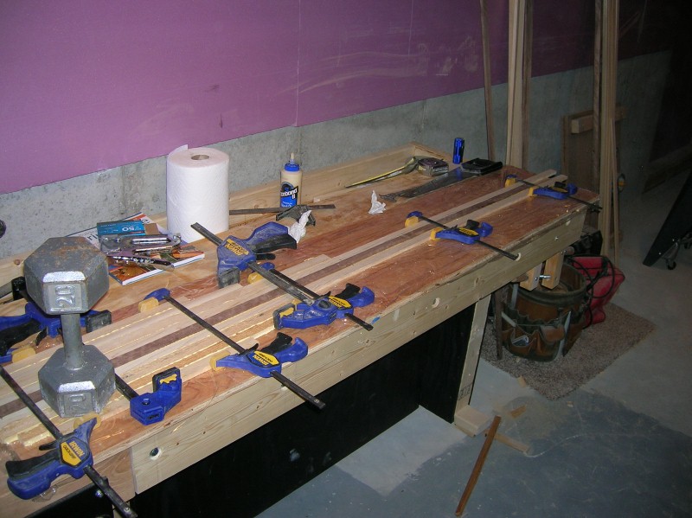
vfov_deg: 41.8
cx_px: 346
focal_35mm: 34
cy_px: 259
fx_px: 679
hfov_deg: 54.0
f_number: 2.9
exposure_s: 1/60.1
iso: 50
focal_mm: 5.7
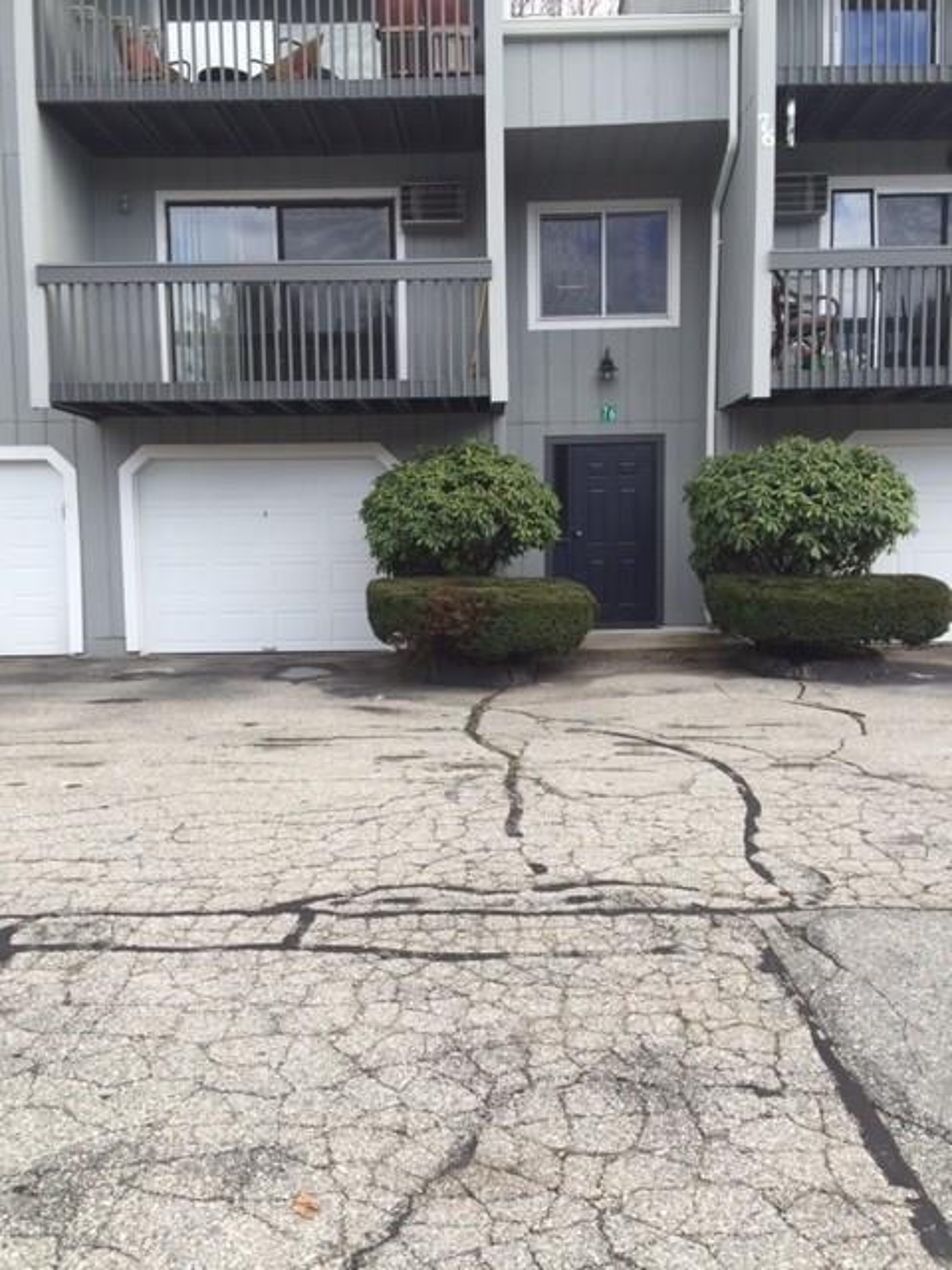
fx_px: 1063
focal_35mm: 29
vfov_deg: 61.7
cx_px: 476
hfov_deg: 48.2
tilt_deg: -5.4
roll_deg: +0.7
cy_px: 635
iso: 32
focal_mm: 4.15
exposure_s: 1/391
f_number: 2.2
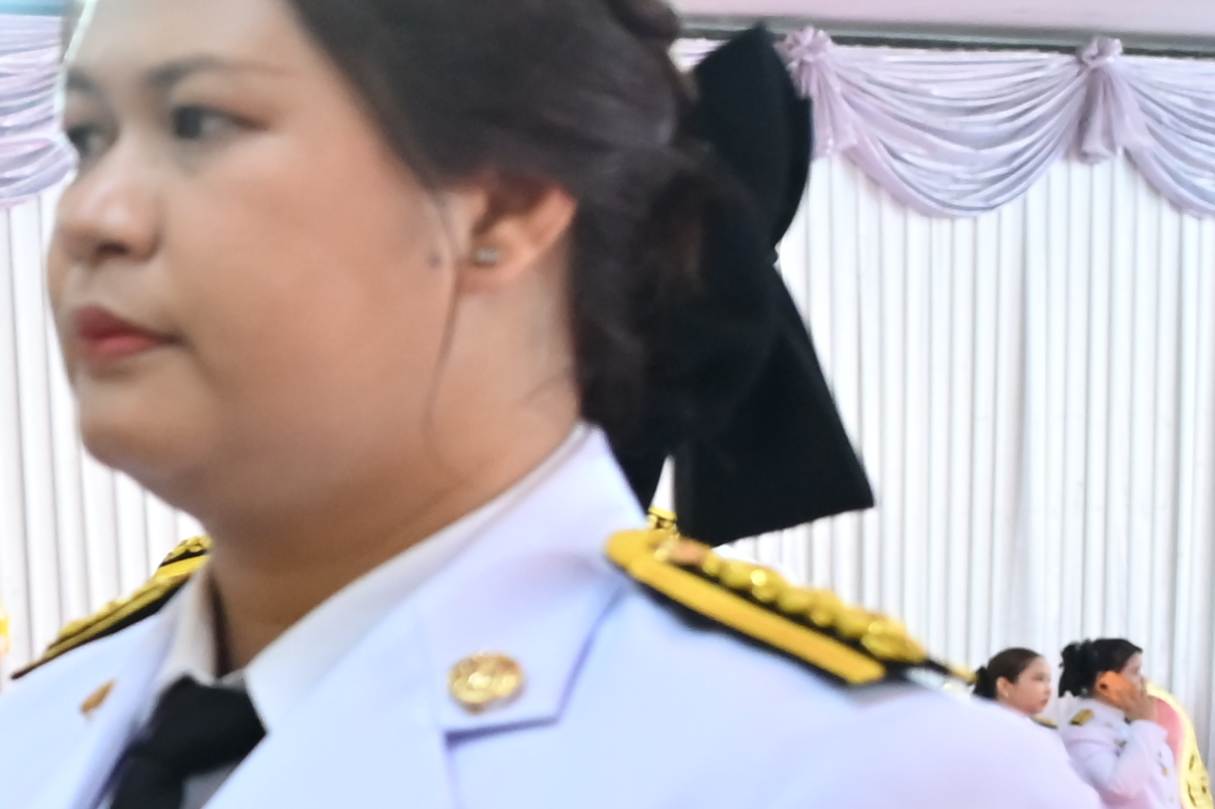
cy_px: 875
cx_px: -1084
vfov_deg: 11.4
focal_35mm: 119
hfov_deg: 14.7
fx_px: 4015
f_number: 4
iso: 2000
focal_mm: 24
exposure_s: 1/320
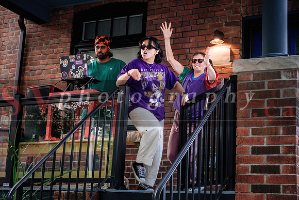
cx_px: 150
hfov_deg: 31.4
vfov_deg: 21.3
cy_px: 100
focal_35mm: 64
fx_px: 532
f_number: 2.8
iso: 800
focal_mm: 42.7
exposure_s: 1/250
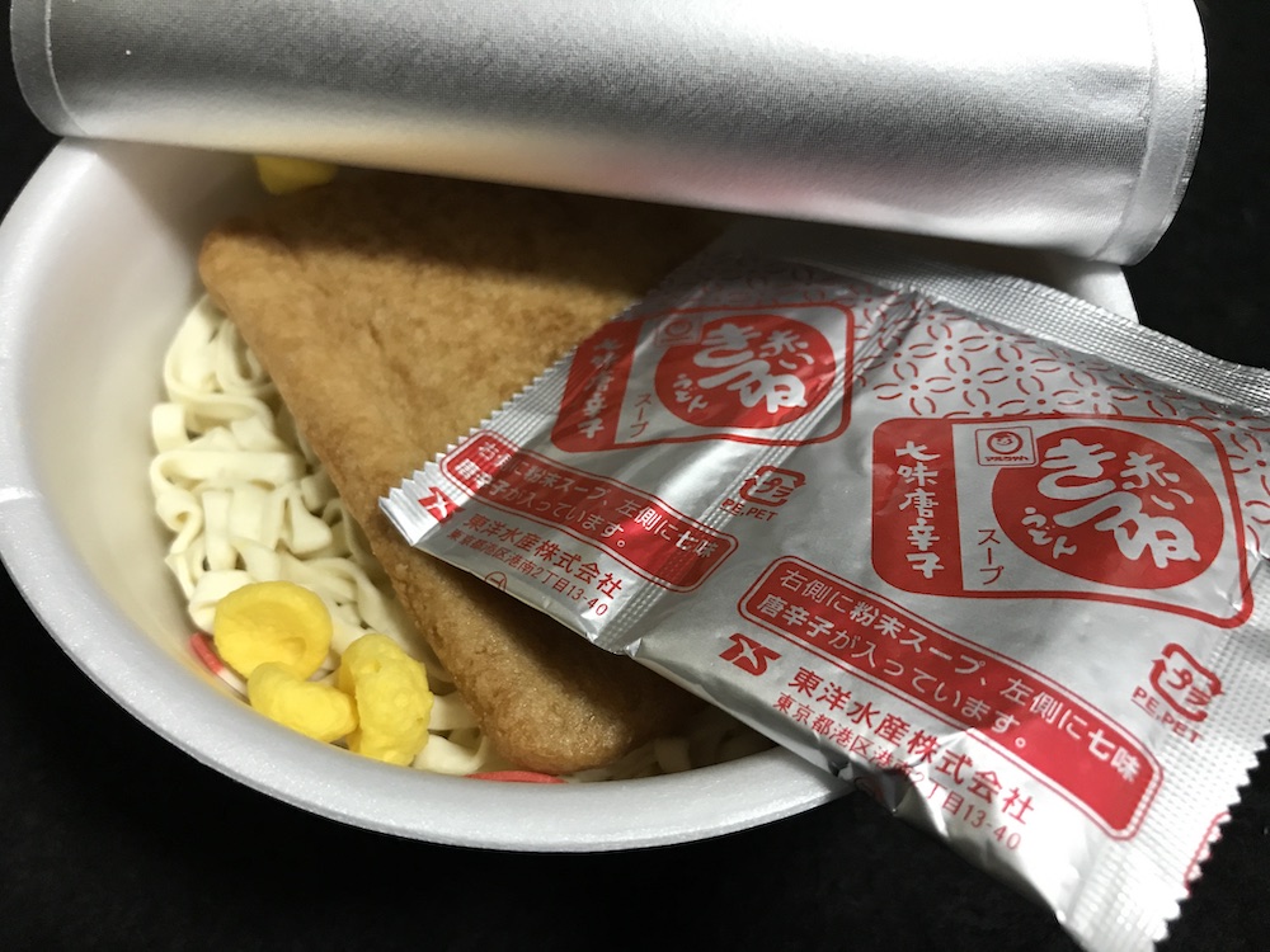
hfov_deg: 63.4
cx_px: 635
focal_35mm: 28
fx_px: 1027
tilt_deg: -55.6
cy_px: 476
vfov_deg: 49.7
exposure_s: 1/15
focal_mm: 3.99
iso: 50
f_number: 1.8
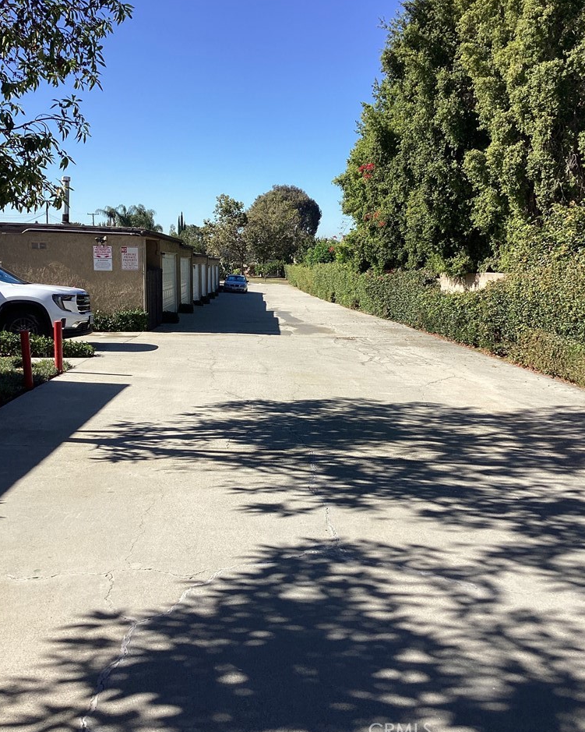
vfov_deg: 54.2
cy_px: 342
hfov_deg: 44.5
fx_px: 714
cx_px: 294
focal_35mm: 33
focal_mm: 3.3
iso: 25
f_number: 2.4
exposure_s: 1/1235
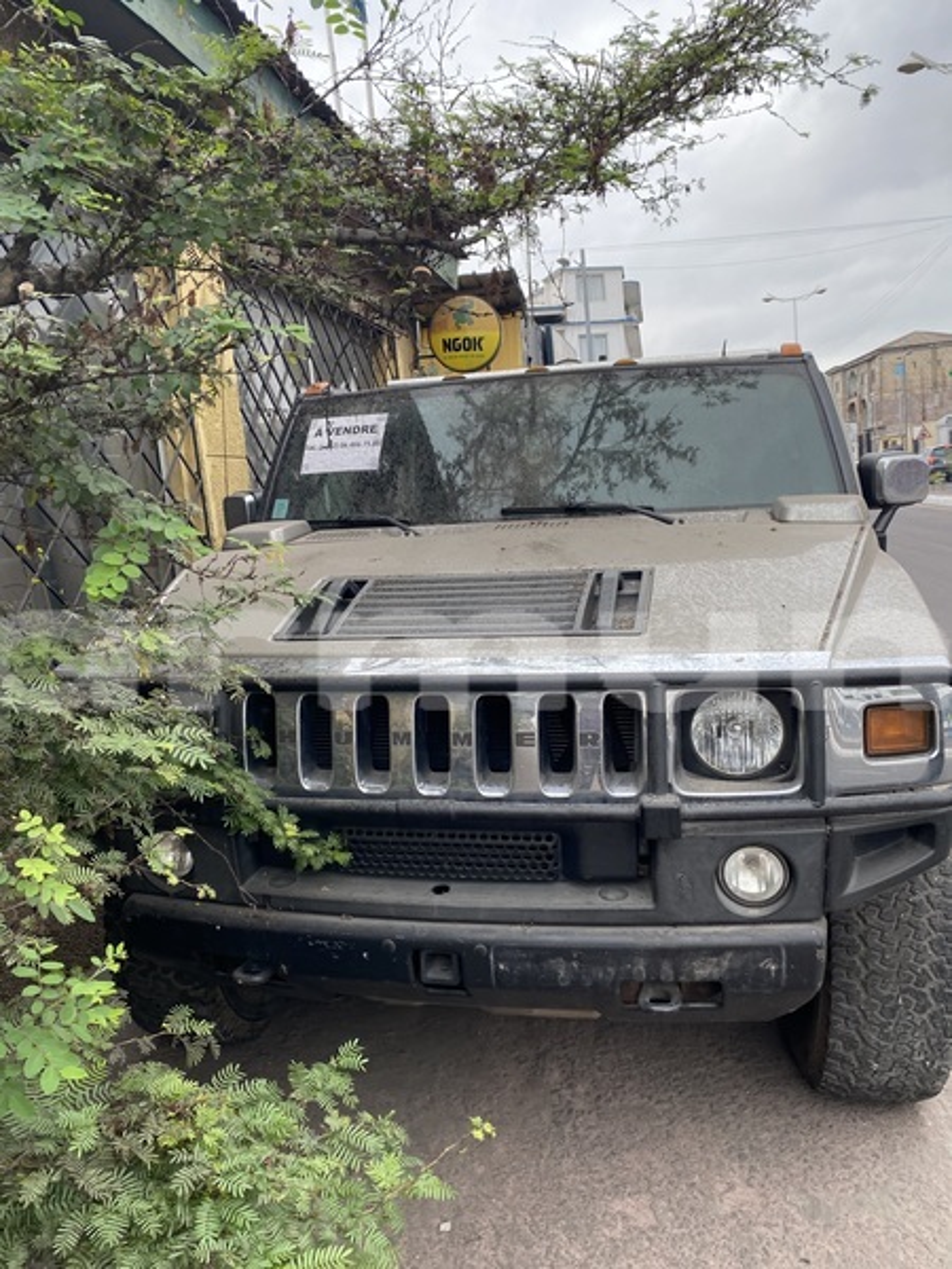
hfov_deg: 53.1
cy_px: 634
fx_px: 953
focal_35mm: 26
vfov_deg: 67.3
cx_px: 476
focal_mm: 4.25
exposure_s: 1/239
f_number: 1.8
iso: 32
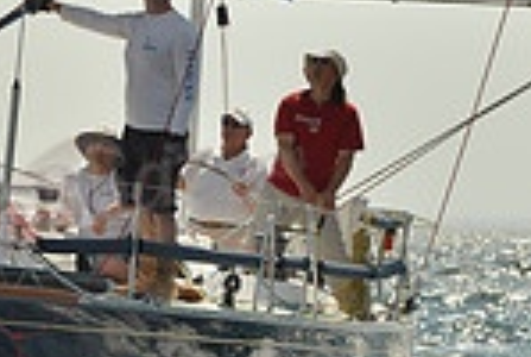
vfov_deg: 3.5
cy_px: 73
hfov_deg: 5.1
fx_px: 5853
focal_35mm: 396
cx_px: -378
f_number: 7.1
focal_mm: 102
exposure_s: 1/1250
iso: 200
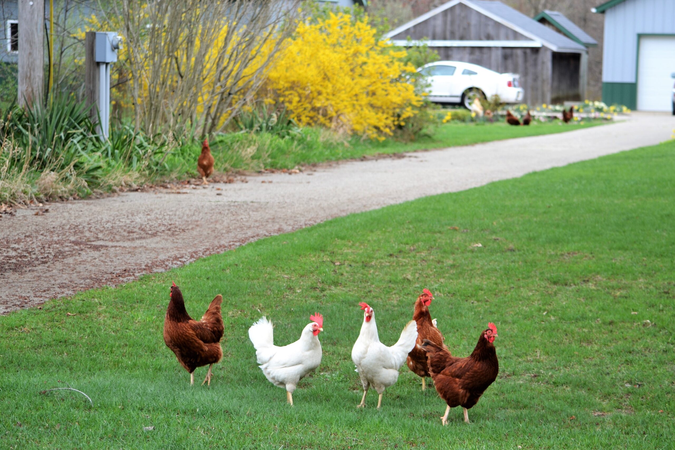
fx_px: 2250
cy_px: 225
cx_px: 338
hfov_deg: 17.1
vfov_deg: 11.4
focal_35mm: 120
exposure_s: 1/125
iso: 220
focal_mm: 80
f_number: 5.6
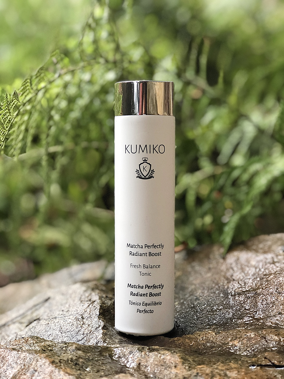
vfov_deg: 33.8
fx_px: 624
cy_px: 190
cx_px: 142
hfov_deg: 25.7
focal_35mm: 57
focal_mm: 6.6
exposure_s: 1/30
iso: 200
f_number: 2.8
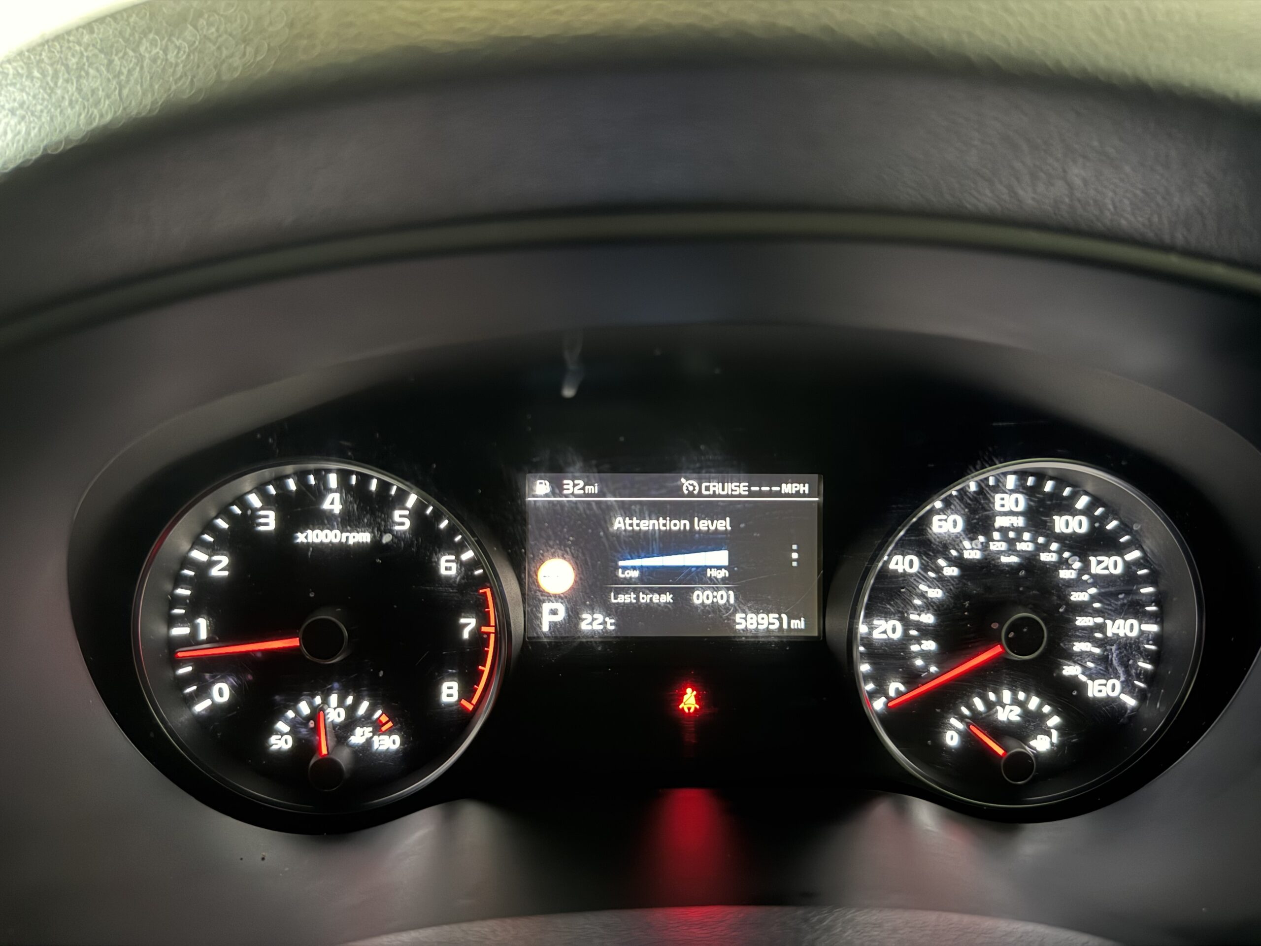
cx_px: 630
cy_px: 473
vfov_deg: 56.8
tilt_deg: -22.6
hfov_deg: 71.6
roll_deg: -1.3
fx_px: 874
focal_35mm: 24
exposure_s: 1/13
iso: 1000
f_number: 1.78
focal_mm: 6.76
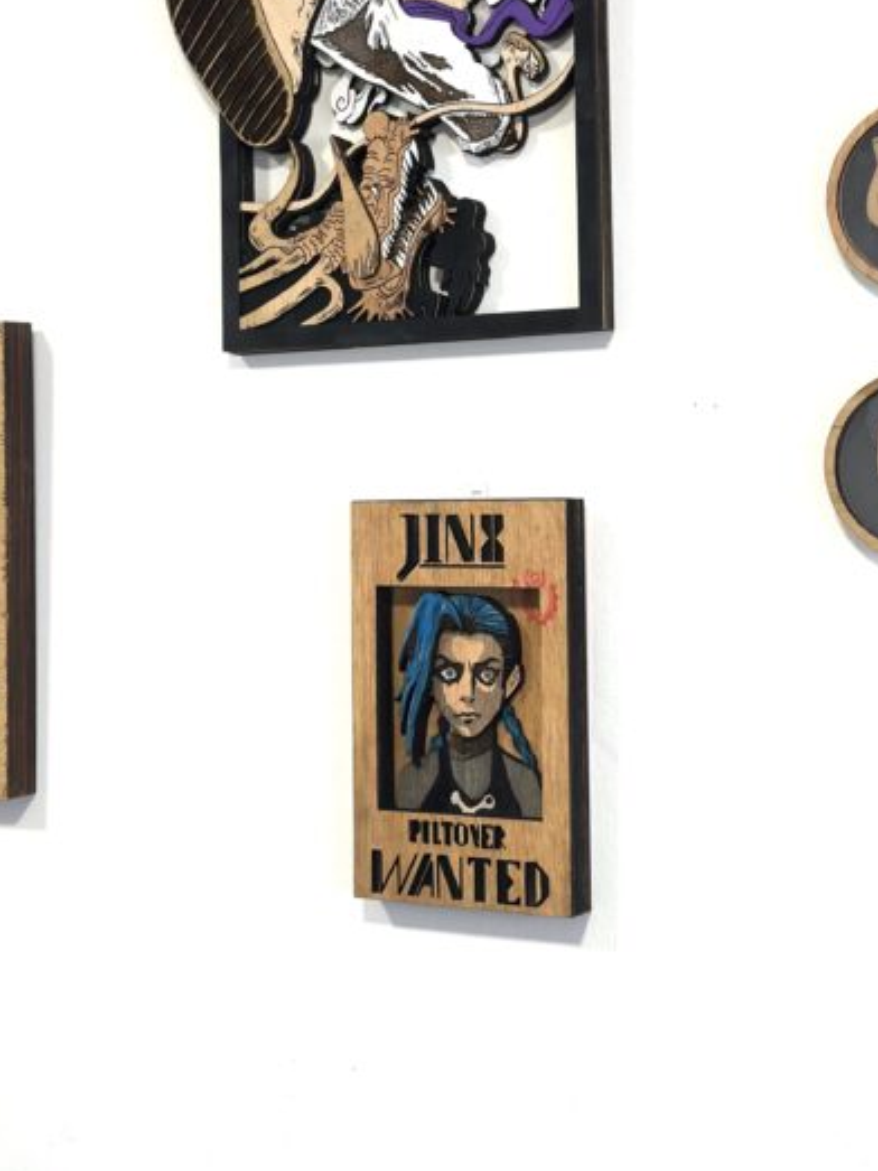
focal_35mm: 49
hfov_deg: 29.7
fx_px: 1658
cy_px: 582
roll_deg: +0.4
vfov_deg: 38.9
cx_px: 439
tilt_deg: +1.7
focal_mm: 6.86
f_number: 1.78
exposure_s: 1/100
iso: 80
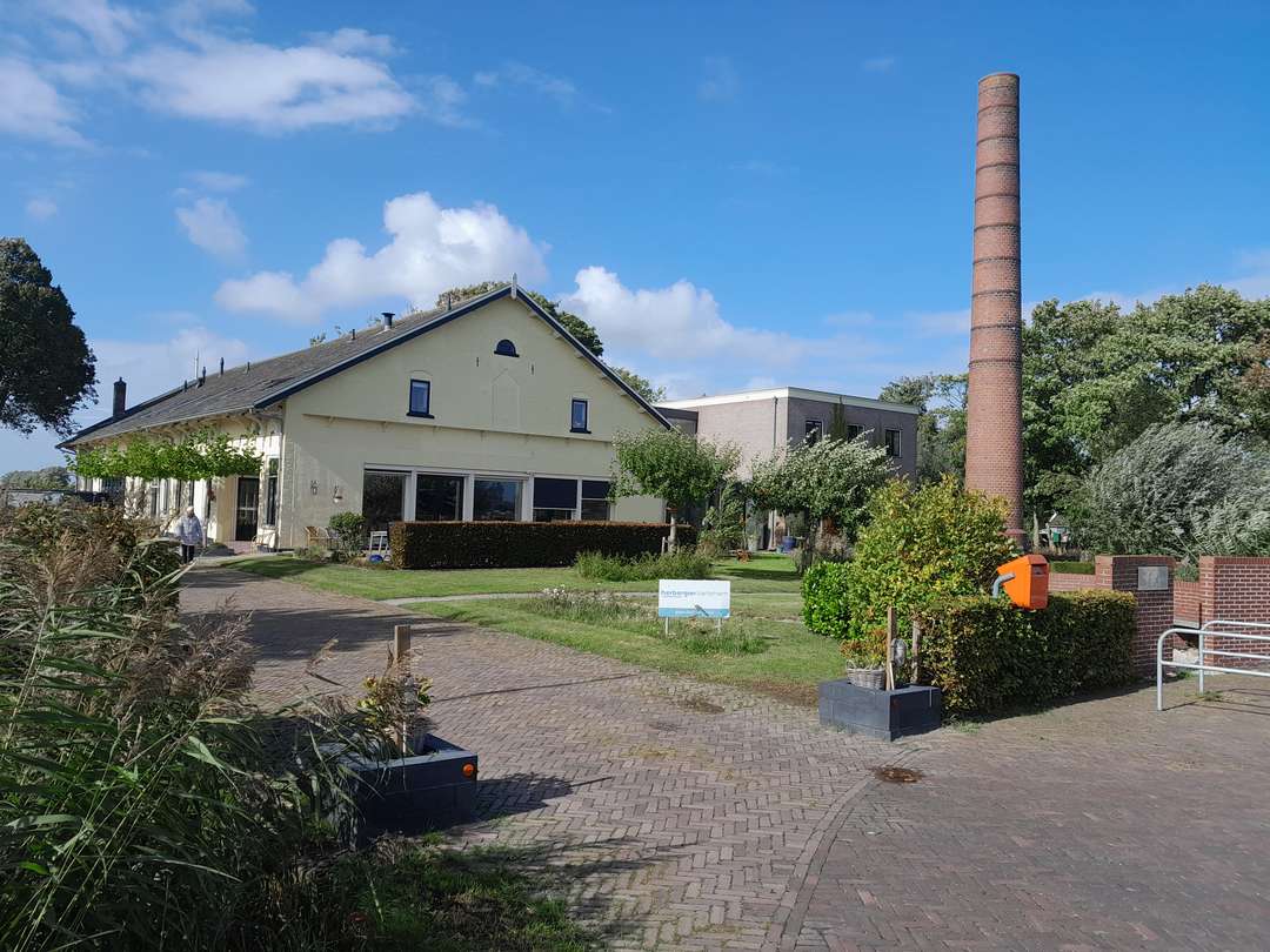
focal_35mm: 27
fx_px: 991
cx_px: 635
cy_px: 476
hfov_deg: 65.3
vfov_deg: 51.4
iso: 40
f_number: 1.8
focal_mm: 4
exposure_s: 1/485
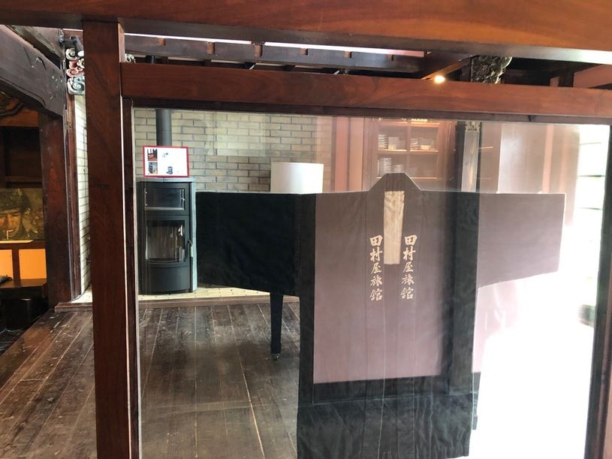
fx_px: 495
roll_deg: +0.1
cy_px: 230
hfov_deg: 63.5
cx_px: 306
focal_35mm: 28
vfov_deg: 49.7
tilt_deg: -6.5
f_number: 1.8
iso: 80
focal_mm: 4
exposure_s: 1/6
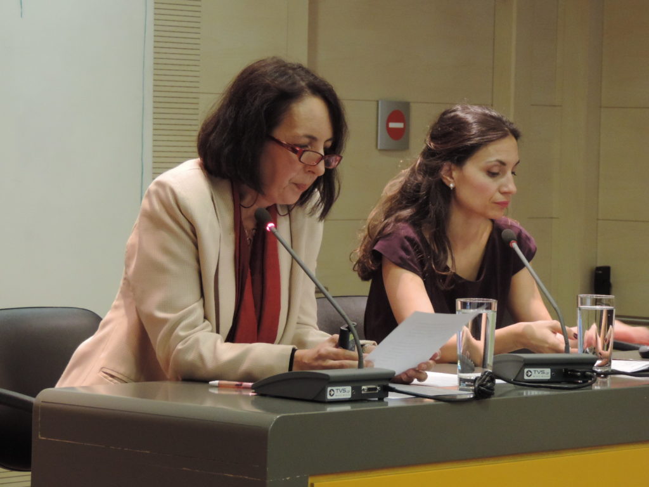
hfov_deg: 12.7
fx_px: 2906
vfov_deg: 9.6
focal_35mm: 155
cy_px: 244
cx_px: 324
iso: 800
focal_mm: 27.6
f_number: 4.4
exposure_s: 1/20
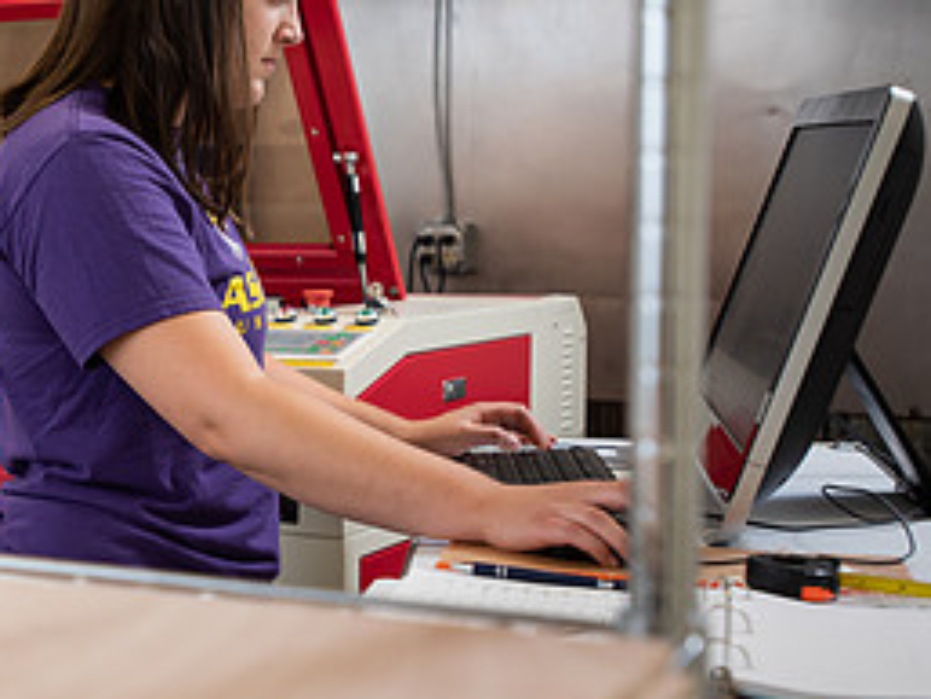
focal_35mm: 76
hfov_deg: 24.4
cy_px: 353
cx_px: -7
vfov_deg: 19.4
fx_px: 2045
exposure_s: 1/200
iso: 400
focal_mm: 35
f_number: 3.5
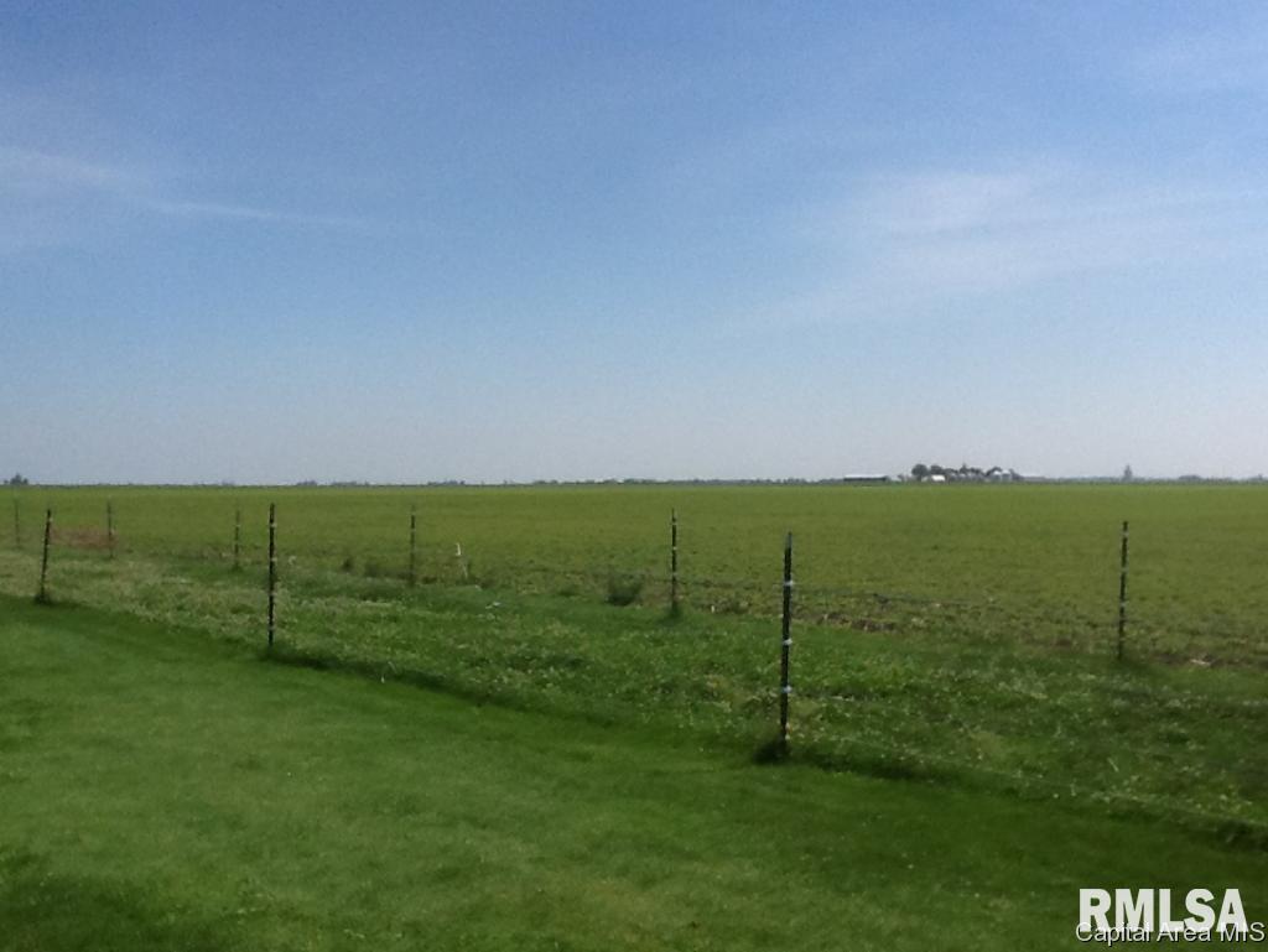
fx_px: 1612
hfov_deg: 42.9
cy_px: 476
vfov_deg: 32.9
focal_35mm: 44
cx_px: 634
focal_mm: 2.03
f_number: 2.4
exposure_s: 1/2976
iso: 40
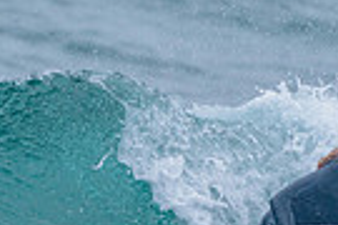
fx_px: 24700
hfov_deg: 0.8
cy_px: 288
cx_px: 187
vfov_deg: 0.5
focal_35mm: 2631
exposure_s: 1/2000
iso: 450
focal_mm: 500
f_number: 5.6
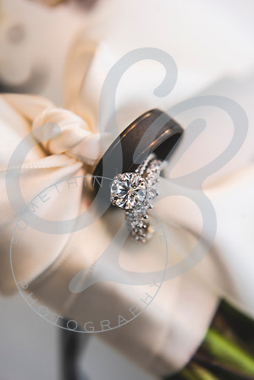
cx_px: 127
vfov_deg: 36.2
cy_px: 190
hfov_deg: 24.6
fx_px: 582
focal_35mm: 55
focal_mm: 55
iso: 100
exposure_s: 1/250
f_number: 5.6
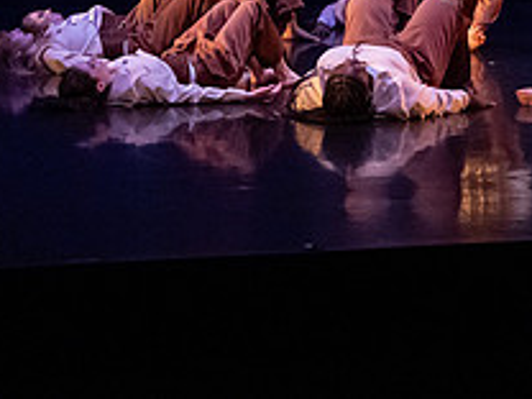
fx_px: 2152
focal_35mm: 140
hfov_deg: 13.8
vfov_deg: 10.4
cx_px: 587
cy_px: -56
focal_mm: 40
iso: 4000
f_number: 3.5
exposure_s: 1/400
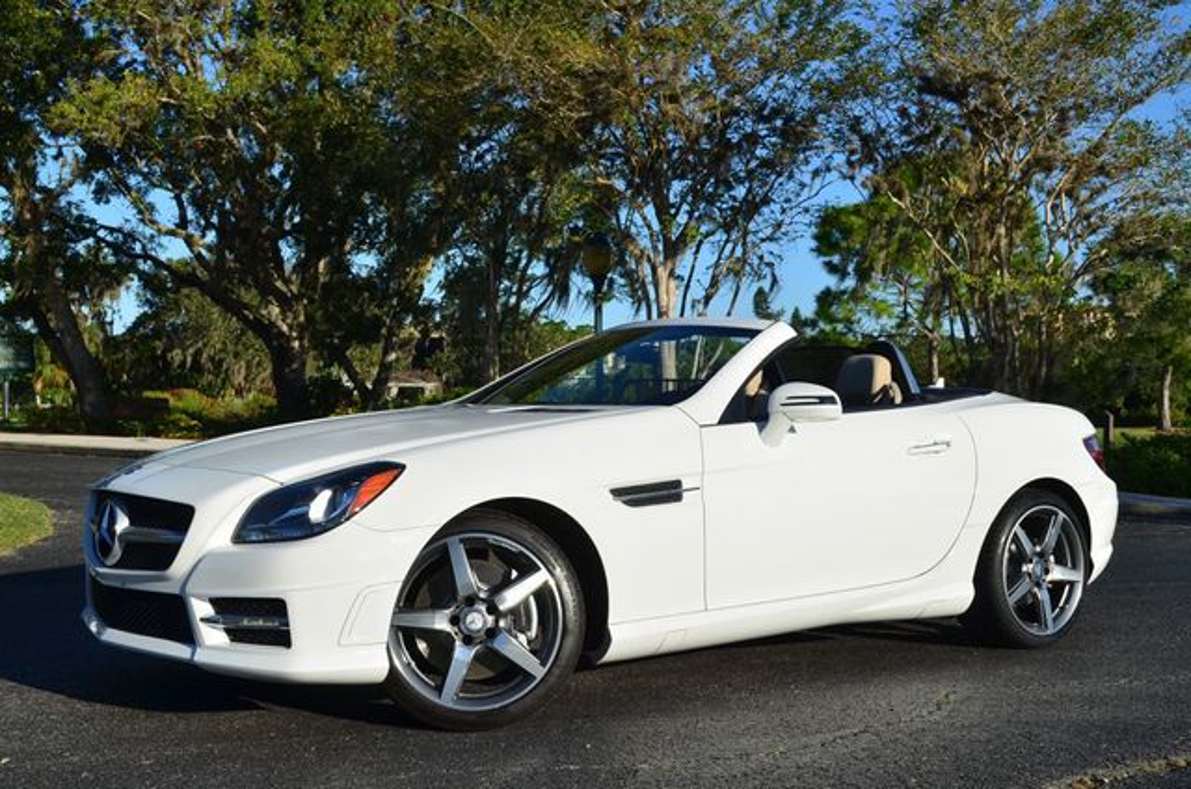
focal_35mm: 44
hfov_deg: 45.0
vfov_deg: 30.7
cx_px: 596
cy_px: 394
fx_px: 1436
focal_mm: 29
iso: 100
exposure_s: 1/125
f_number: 11
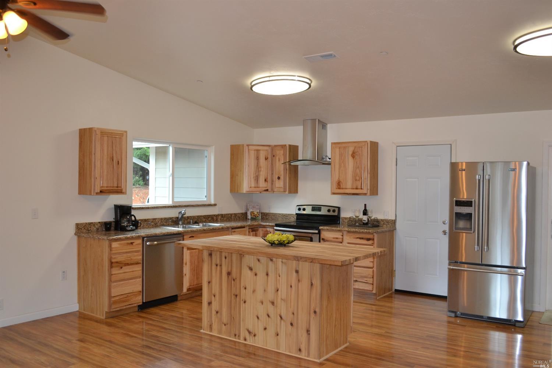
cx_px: 276
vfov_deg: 43.6
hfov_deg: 61.9
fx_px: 460
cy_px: 184
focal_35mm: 30
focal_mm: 20
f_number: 4
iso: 400
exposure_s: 1/60
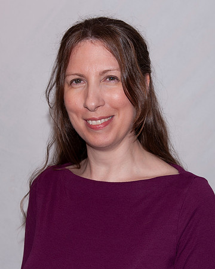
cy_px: 168
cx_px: 128
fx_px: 700
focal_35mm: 88
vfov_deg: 21.7
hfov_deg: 17.4
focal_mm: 38
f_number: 5
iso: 100
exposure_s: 1/200
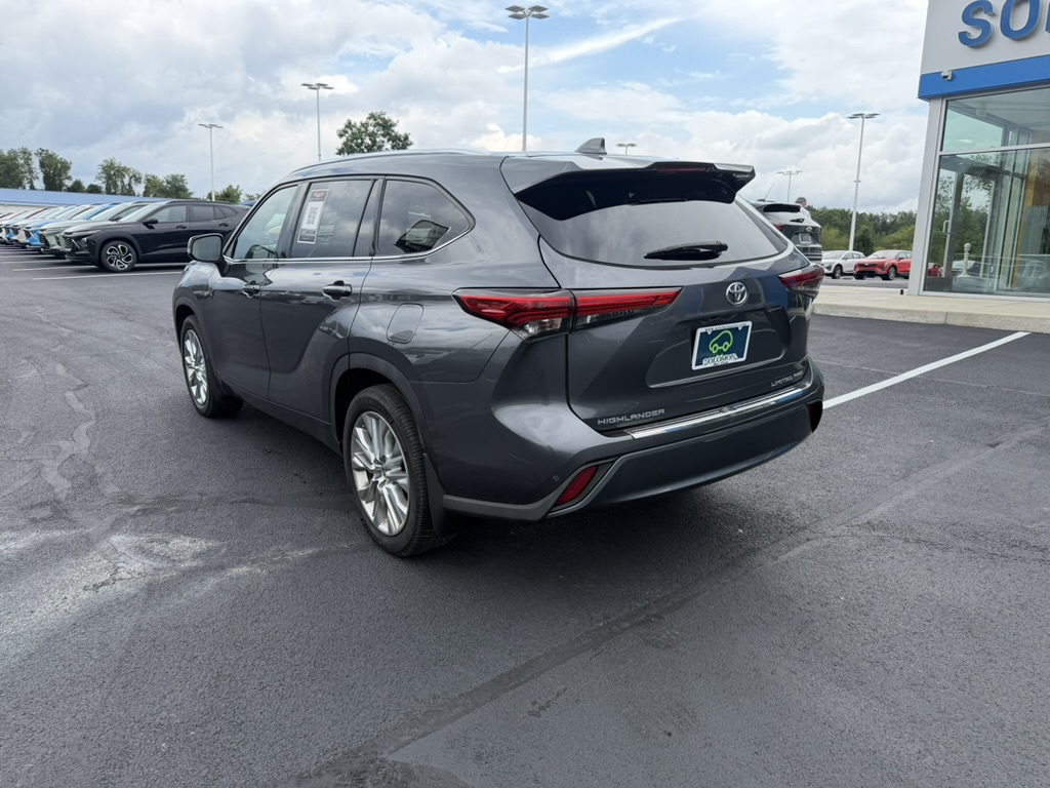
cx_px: 525
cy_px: 394
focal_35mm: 24
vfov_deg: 56.8
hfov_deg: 71.6
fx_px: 728
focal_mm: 6.76
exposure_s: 1/1585
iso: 100
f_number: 1.78
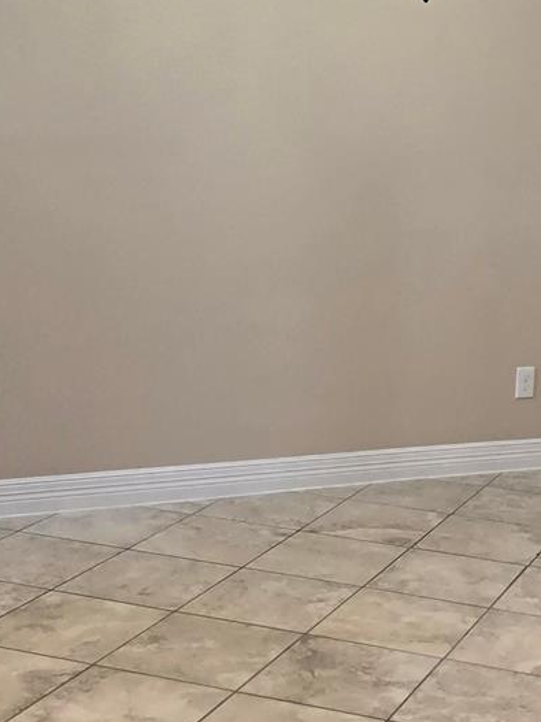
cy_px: 343
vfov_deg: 29.0
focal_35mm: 67
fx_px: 1397
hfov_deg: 21.4
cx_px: 489
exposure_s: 1/120
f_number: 1.7
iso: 100
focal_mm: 6.3
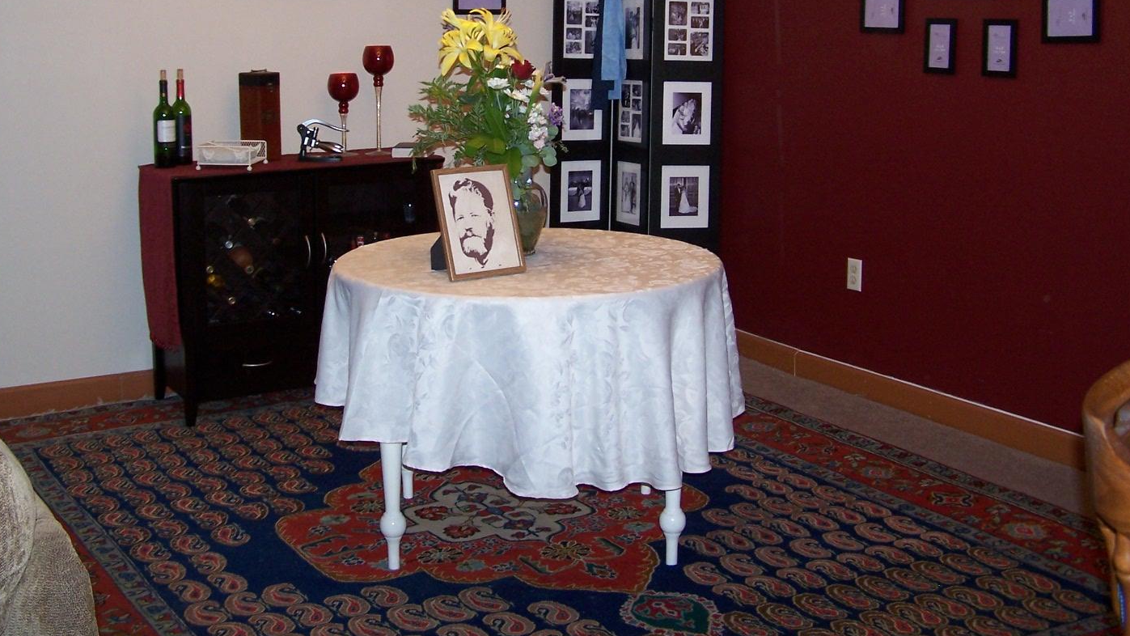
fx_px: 1378
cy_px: 168
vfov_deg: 25.7
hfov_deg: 44.6
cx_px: 539
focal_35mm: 46
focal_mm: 6.3
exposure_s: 1/60
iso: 140
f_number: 2.8
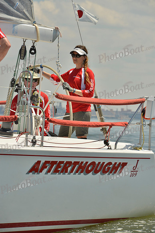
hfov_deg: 6.9
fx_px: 1291
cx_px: 78
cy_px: 116
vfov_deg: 10.3
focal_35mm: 200
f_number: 11
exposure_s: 1/800
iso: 280
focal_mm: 200
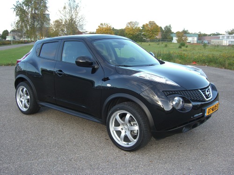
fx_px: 257
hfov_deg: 49.0
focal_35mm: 38
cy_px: 88
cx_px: 117
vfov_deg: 37.7
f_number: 2.8
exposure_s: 1/125
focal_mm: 7.9
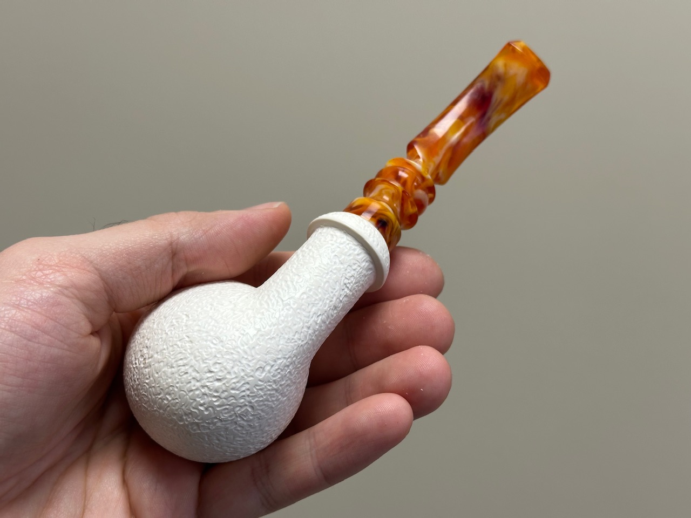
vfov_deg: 30.3
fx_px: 958
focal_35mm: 48
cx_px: 346
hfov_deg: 39.7
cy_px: 259
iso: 64
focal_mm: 6.86
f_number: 1.78
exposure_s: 1/121
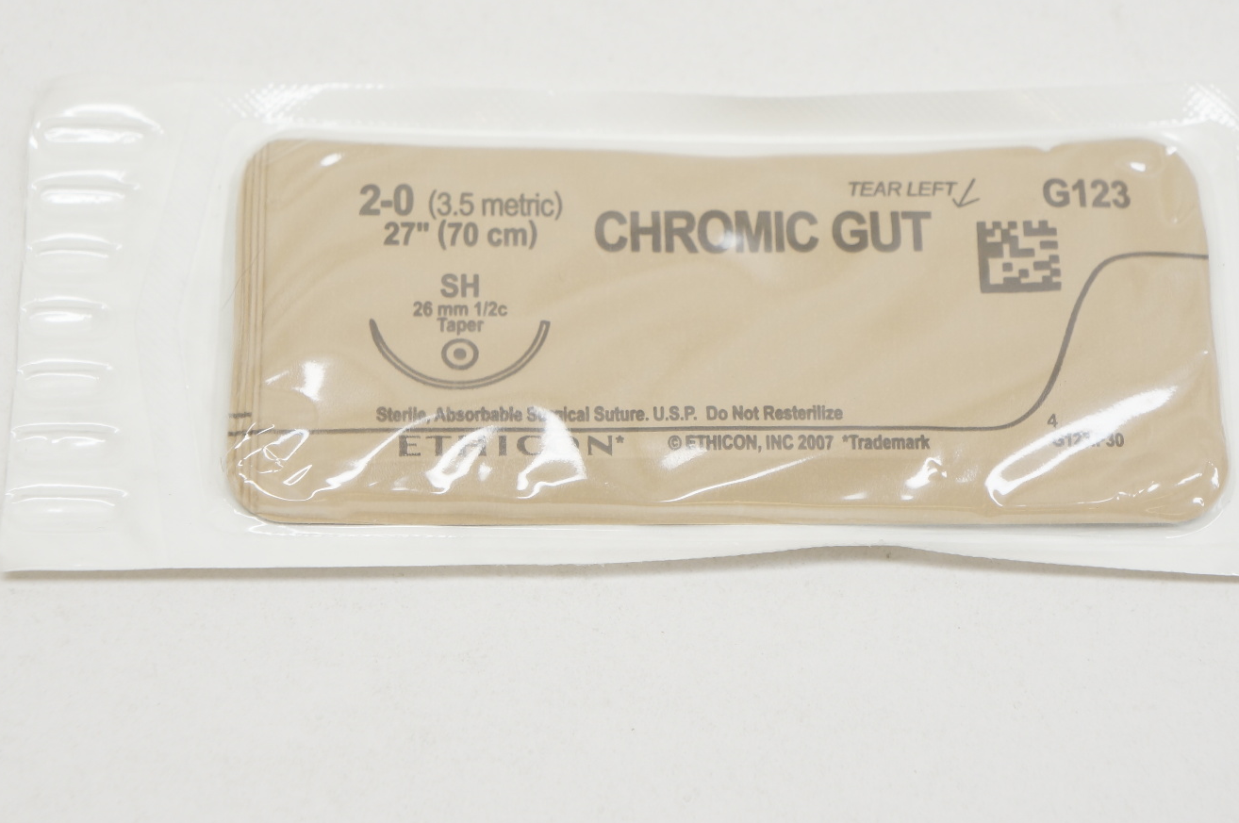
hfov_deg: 21.5
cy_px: 371
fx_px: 3266
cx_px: 667
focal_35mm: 95
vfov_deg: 14.4
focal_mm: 52
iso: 400
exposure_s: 1/80
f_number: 6.3
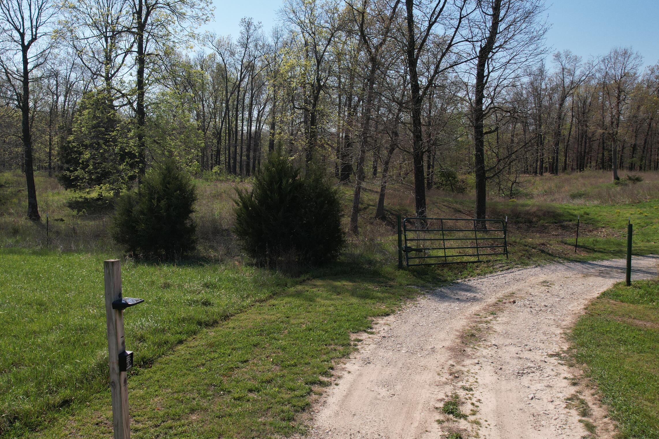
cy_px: 210
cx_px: 299
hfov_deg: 63.5
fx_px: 531
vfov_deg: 44.9
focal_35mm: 29
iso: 110
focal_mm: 8.38
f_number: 2.8
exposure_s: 1/320
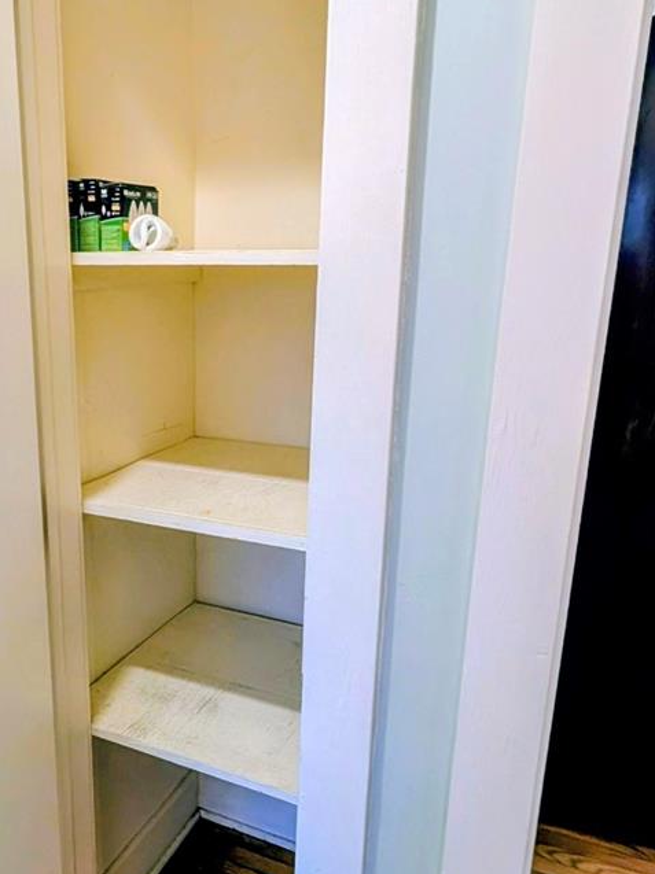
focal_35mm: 29
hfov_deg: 46.3
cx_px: 156
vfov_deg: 61.6
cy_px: 472
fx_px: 732
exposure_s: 1/40
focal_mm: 2.02
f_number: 1.7
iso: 54
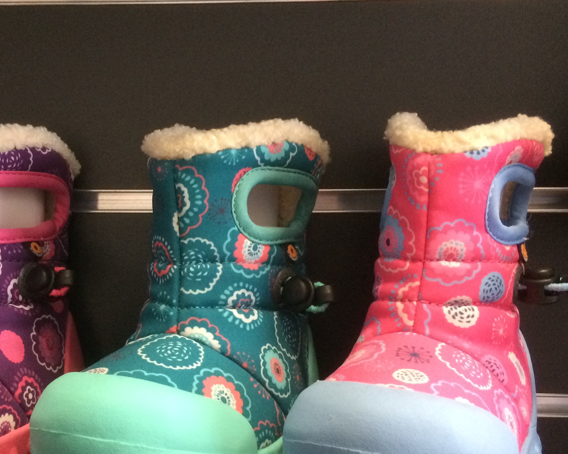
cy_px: 307
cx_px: 180
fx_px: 874
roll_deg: +0.5
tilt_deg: -5.8
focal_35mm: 52
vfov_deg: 28.9
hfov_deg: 35.6
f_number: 2.2
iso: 320
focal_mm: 4.15
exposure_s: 1/33
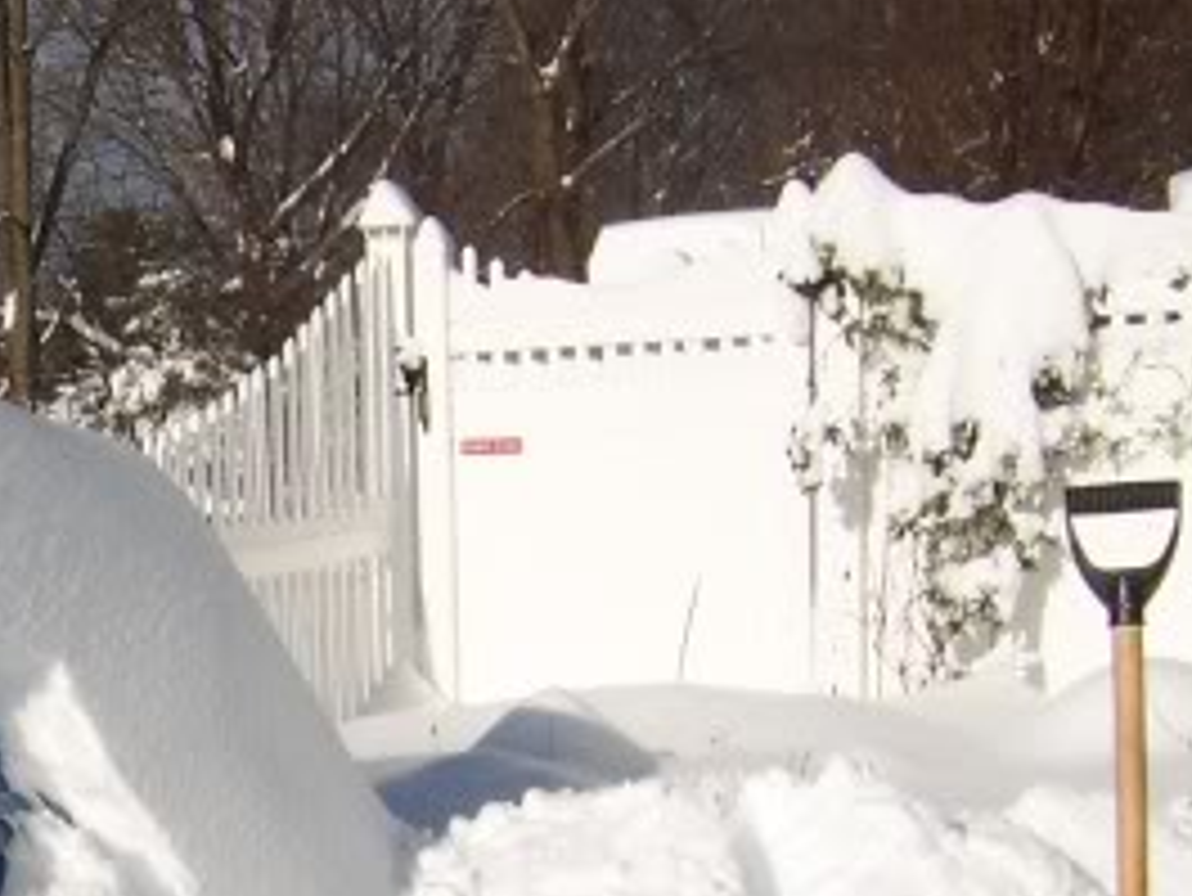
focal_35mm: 87
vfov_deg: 16.4
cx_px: -189
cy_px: 1004
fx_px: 2997
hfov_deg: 21.1
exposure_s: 1/2000
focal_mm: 5.6
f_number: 5.6
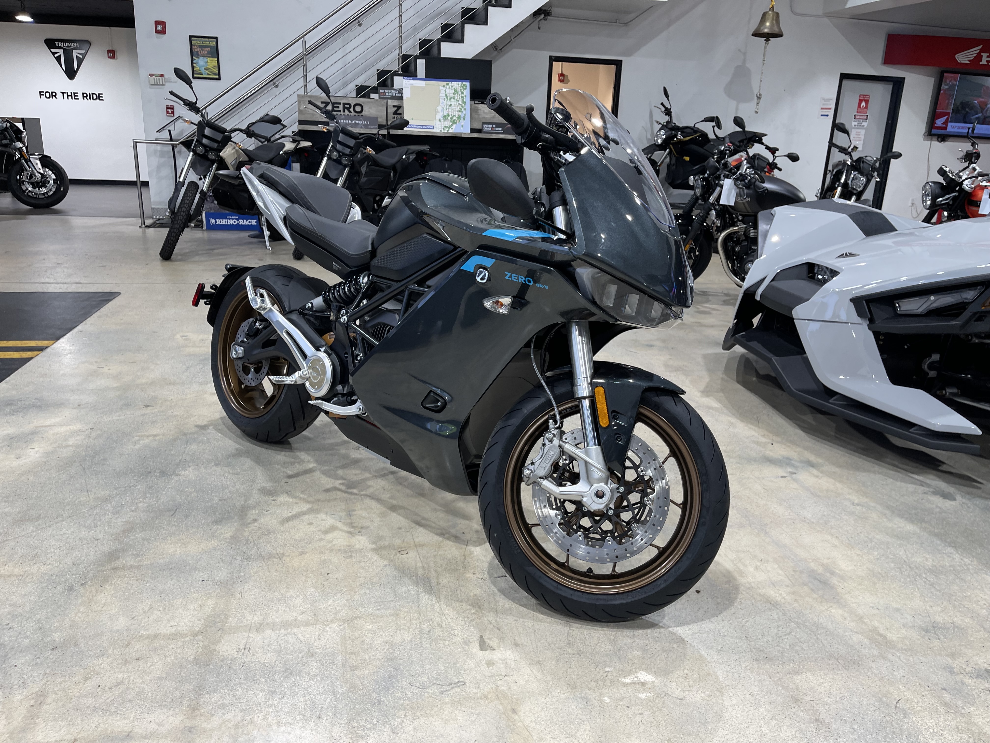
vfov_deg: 53.1
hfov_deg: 67.3
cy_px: 372
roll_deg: -2.3
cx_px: 495
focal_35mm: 26
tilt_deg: -17.7
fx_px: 744
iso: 80
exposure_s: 1/120
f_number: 1.6
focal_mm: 5.1
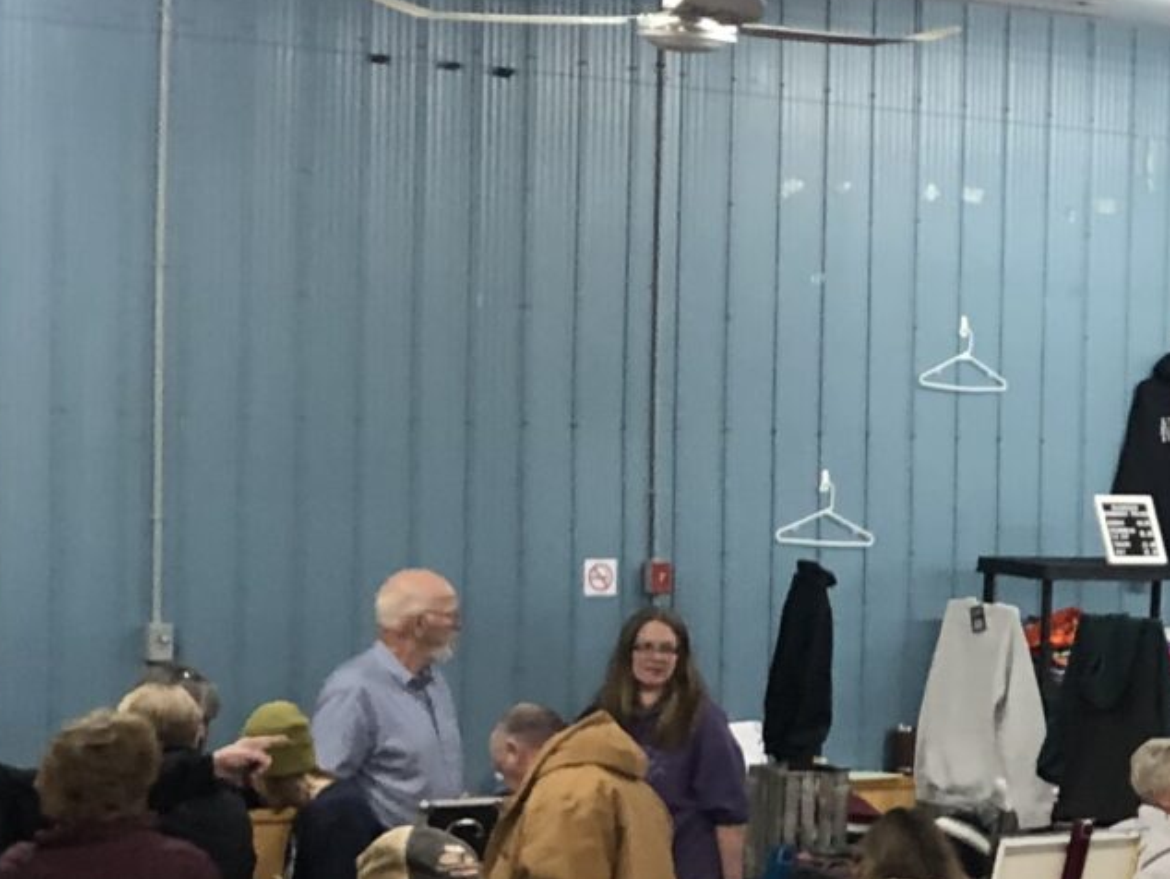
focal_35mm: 113
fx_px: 3821
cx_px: 1685
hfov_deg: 16.1
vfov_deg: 13.1
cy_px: 548
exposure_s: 1/60
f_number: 1.8
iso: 125
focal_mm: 4
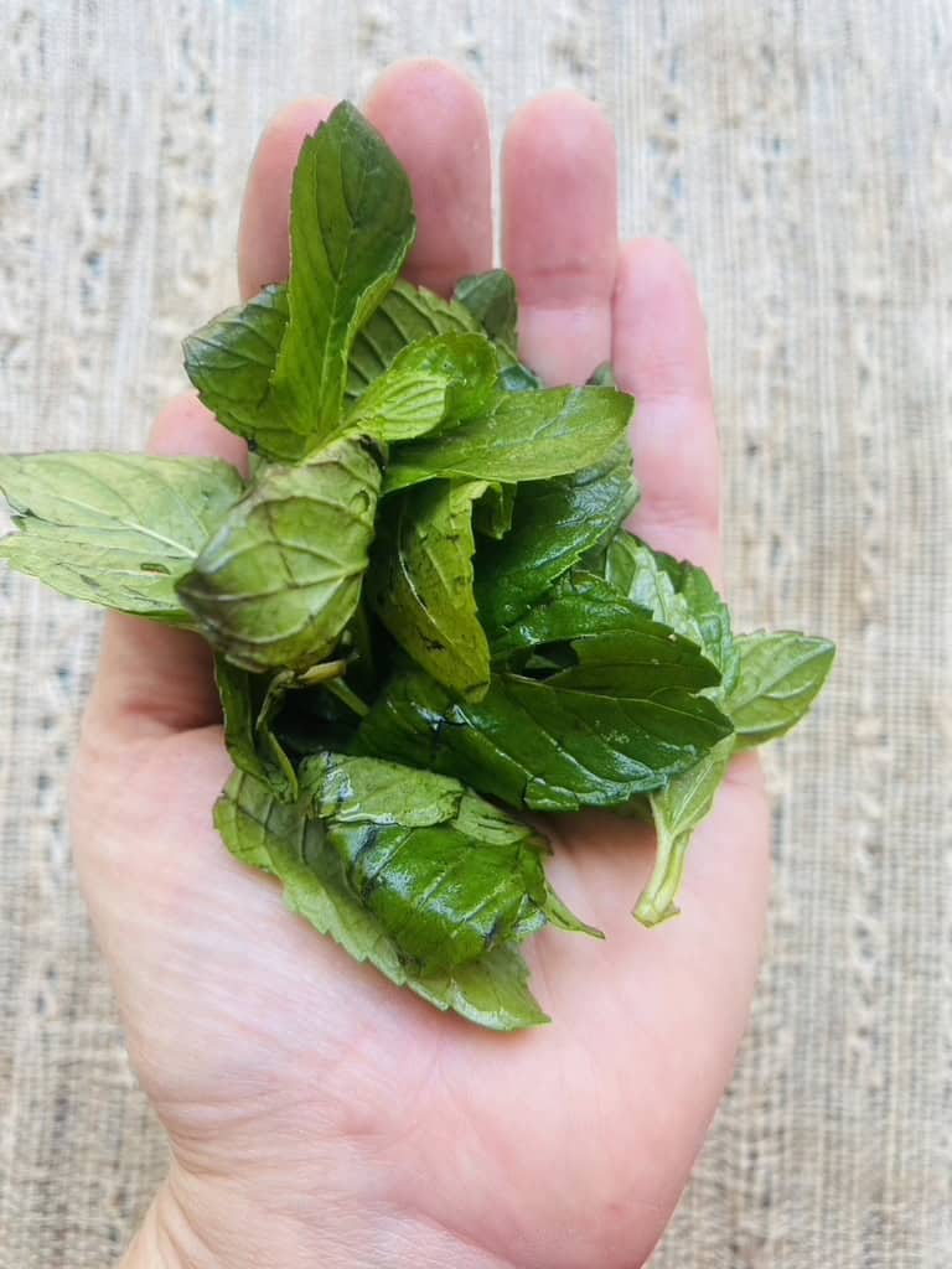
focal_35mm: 26
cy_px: 634
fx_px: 953
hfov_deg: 53.1
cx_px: 476
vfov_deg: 67.3
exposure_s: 1/134
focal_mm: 4.2
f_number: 1.8
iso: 32
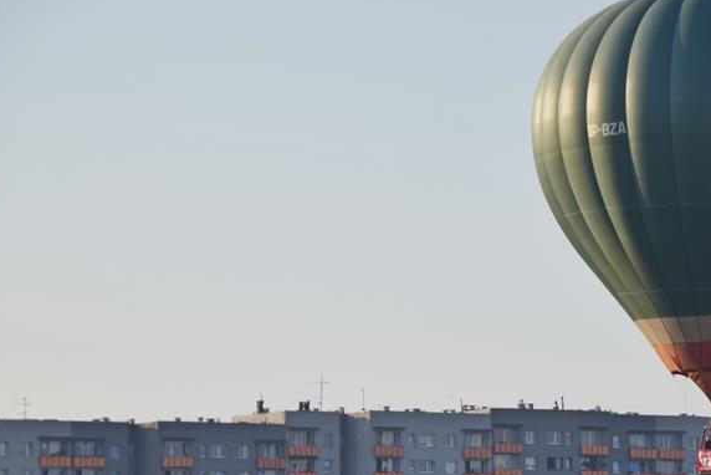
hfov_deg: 8.3
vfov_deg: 5.6
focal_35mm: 247
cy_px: 339
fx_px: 4880
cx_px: 523
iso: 100
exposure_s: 1/500
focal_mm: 92
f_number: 5.6
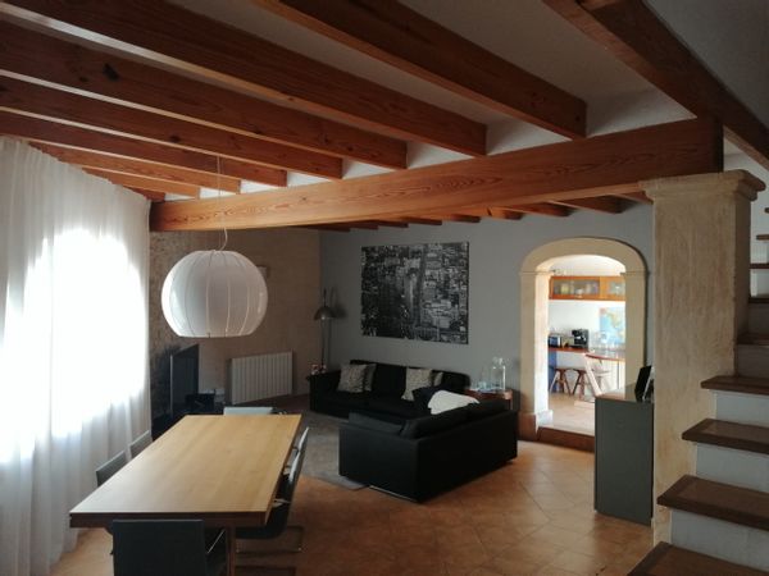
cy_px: 288
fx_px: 600
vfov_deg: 51.4
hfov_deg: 65.3
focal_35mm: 27
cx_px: 384
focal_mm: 3.95
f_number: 1.8
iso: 160
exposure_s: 1/50
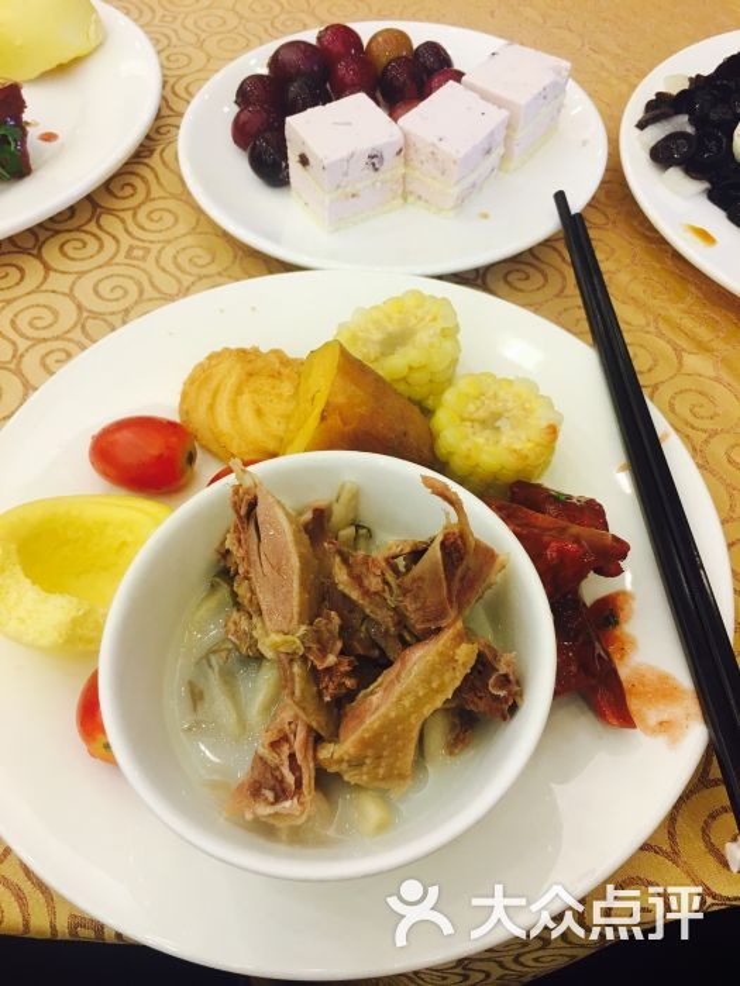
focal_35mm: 29
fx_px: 827
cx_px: 370
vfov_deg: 61.7
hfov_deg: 48.2
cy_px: 493
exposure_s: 1/17
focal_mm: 4.15
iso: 40
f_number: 2.2
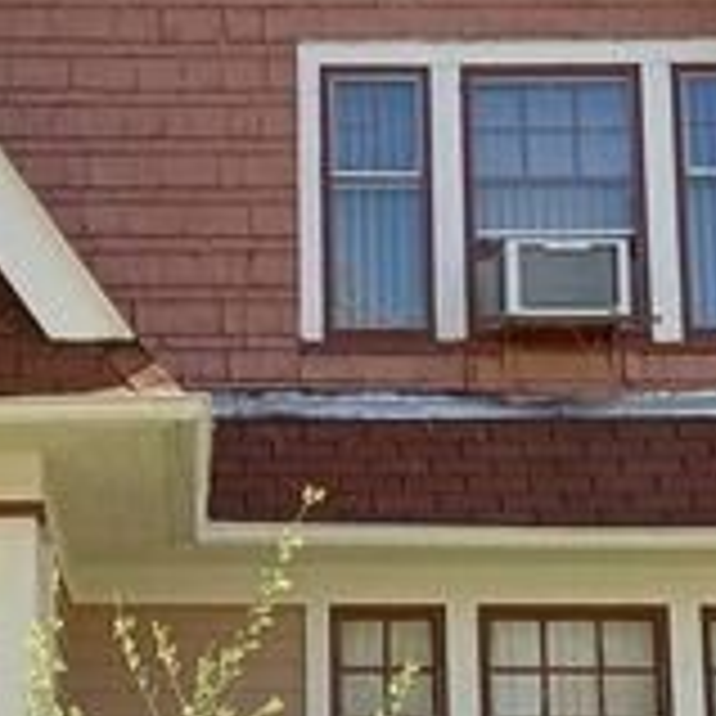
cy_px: 466
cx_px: 185
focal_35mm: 104
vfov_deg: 16.7
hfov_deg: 16.7
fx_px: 2434
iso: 104
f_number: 2.2
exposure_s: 1/661
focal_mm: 3.71
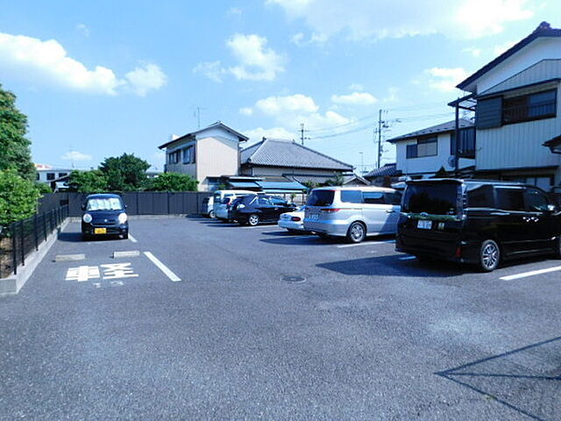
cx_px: 280
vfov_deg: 58.9
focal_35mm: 23
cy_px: 210
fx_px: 373
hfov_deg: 73.9
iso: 125
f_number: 3
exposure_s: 1/1250
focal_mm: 4
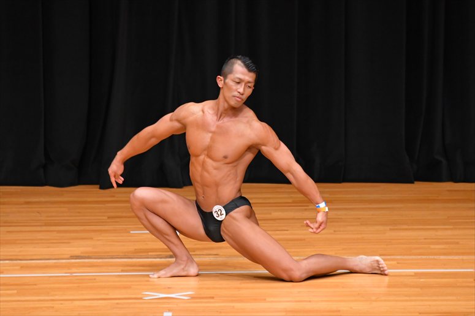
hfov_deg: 5.5
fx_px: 4946
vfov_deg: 3.7
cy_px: 158
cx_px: 238
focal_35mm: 375
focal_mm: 250
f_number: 5.6
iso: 4000
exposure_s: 1/400
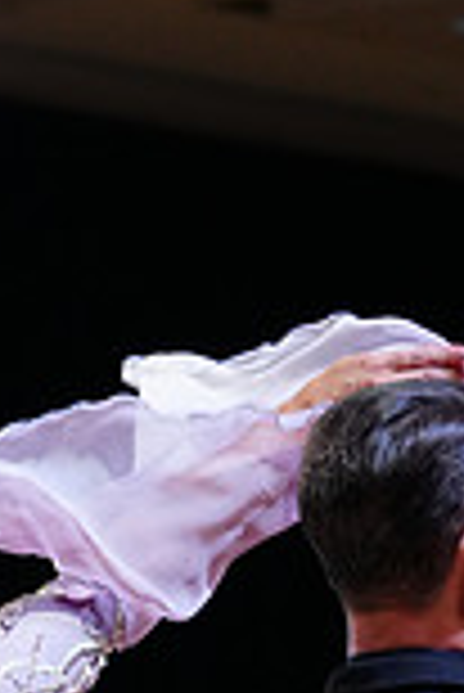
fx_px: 7060
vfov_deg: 5.5
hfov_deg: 3.8
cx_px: 7
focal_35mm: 366
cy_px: 1246
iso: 2500
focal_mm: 97
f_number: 4
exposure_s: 1/320
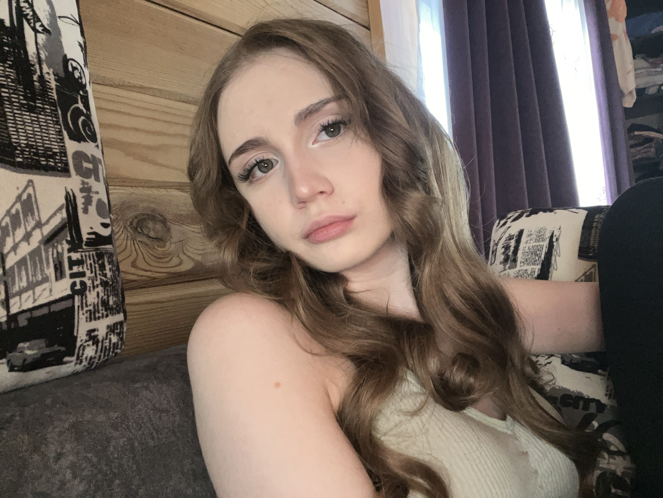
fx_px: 441
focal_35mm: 23
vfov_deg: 58.9
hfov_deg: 73.9
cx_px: 332
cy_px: 249
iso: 200
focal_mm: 2.71
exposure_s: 1/40
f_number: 2.2
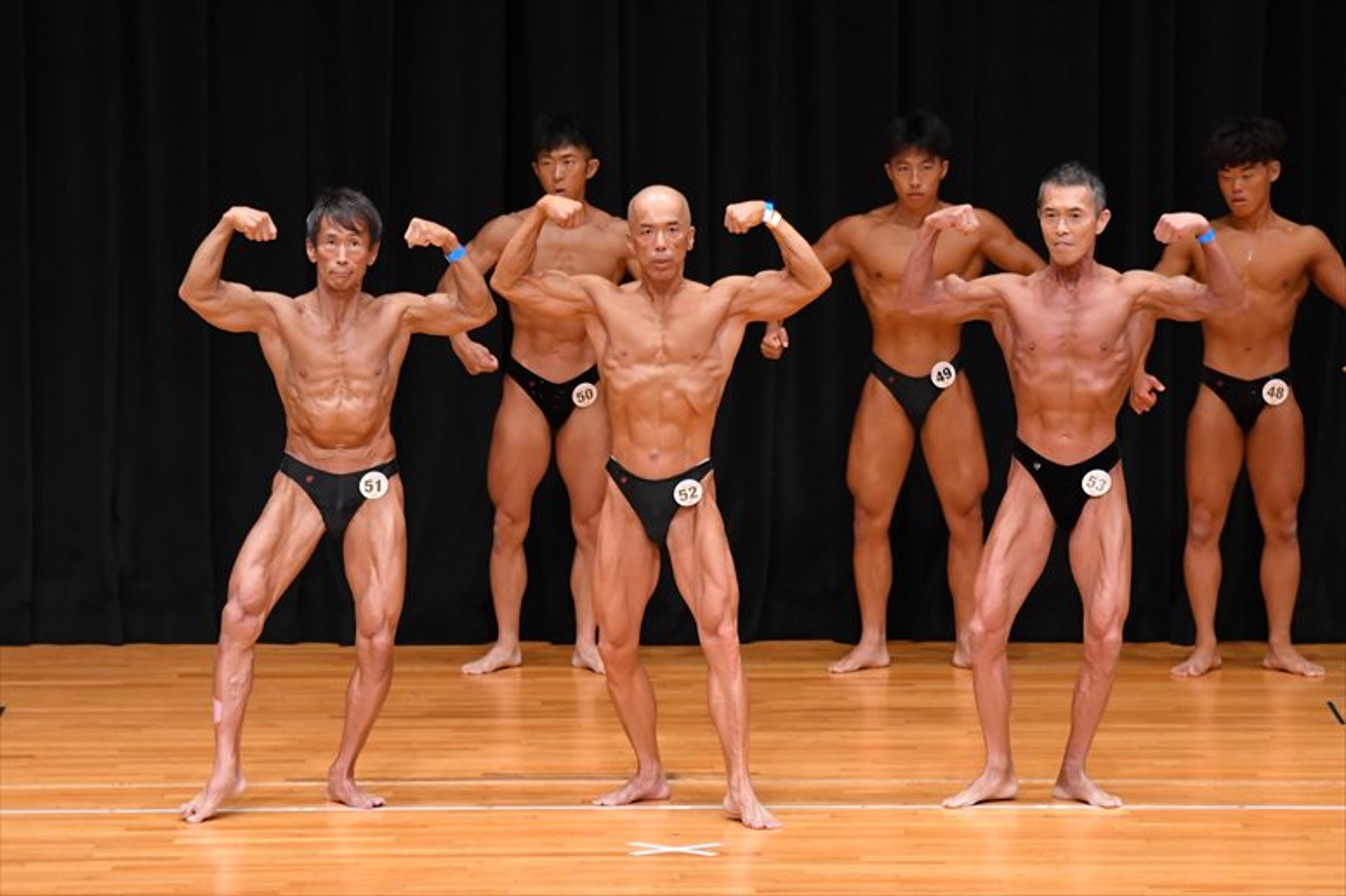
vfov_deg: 6.1
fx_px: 8409
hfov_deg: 9.2
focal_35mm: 225
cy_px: 448
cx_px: 673
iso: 4000
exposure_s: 1/400
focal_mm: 150
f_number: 5.6
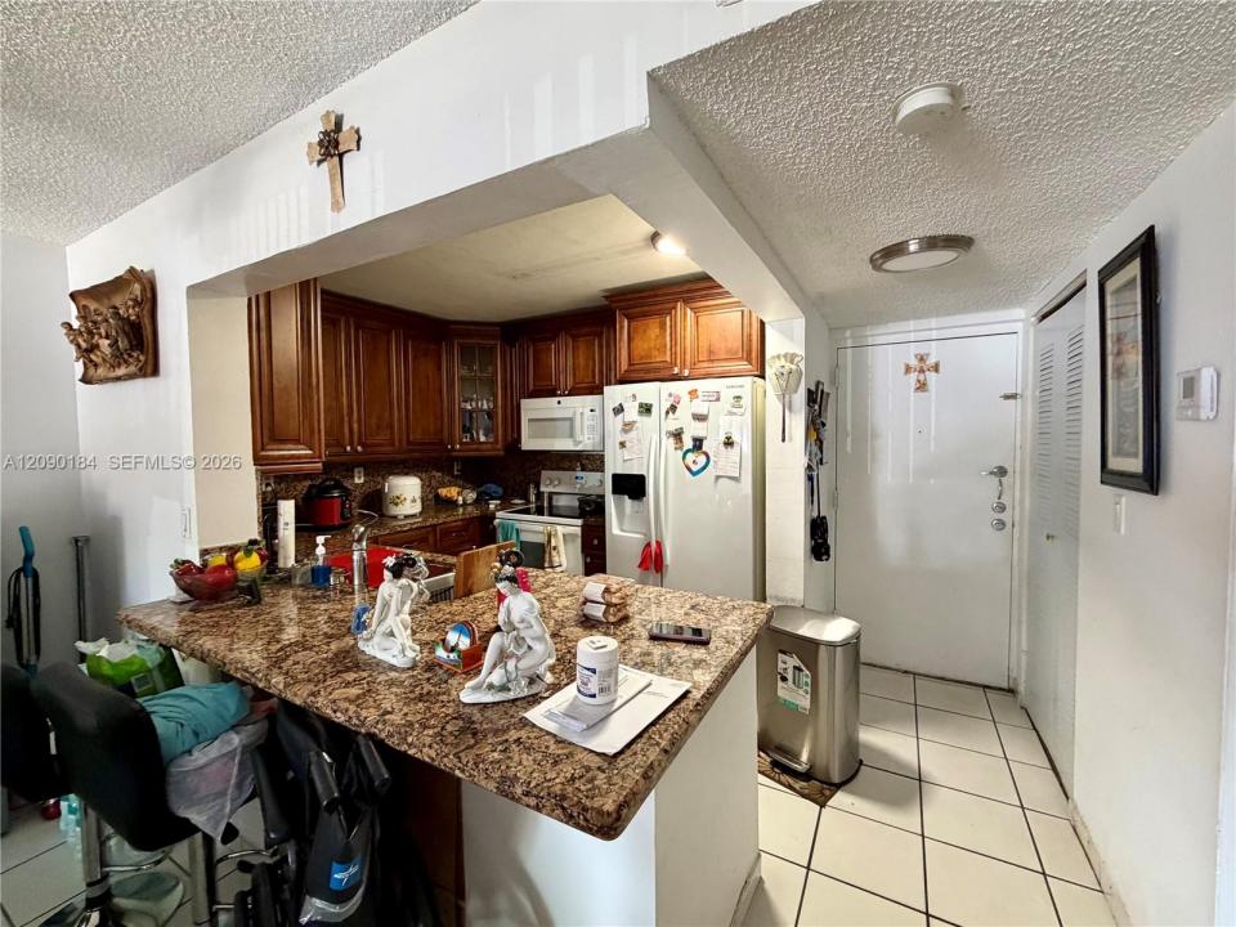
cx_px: 618
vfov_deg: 85.7
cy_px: 464
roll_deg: +0.9
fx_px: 500
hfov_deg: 102.1
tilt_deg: -1.5
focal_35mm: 14
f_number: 2.2
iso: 320
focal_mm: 2.22
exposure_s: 1/60
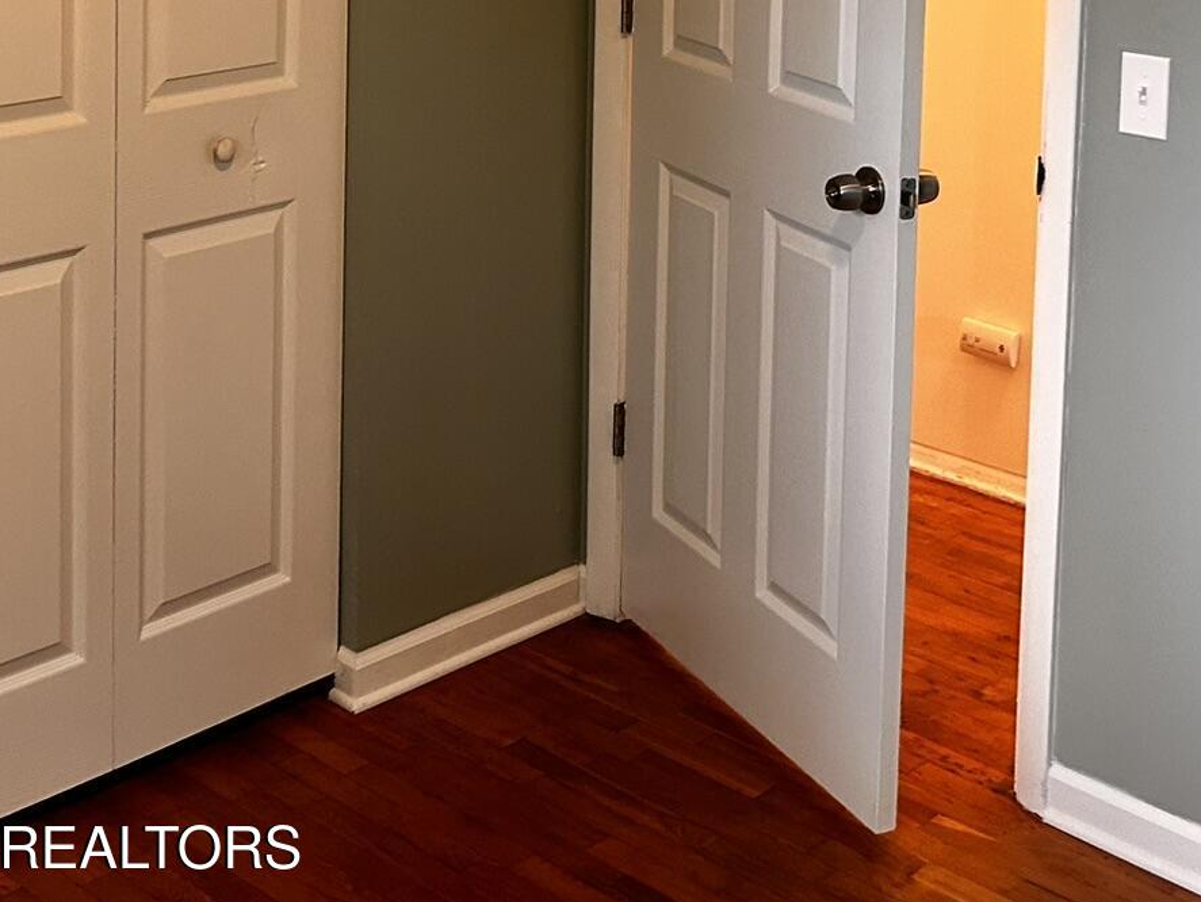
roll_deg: +0.3
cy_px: -98
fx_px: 2083
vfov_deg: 23.0
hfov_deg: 32.0
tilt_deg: -5.2
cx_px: 422
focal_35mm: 60
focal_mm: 5.7
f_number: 1.5
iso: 200
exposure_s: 1/60
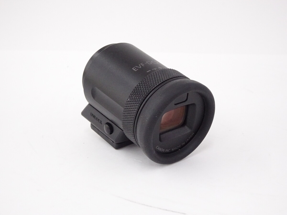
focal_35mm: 88
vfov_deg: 16.8
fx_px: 730
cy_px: 108
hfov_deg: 22.3
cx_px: 144
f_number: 5
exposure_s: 1/100
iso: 800
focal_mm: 14.99
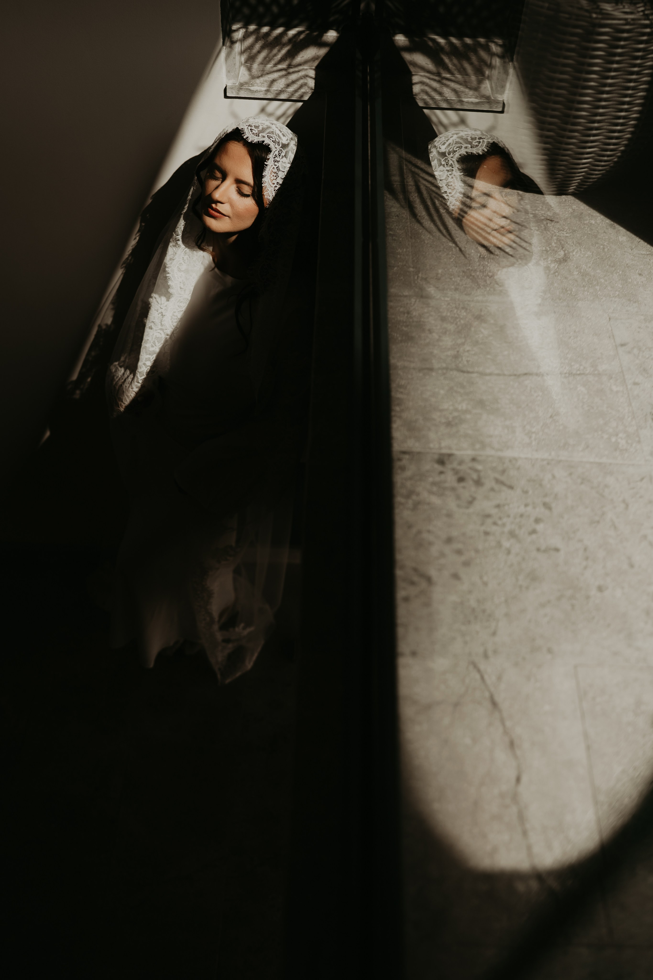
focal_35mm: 35
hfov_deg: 37.9
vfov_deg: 54.4
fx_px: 952
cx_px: 326
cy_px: 490
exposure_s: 1/1250
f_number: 2
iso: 160
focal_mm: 35
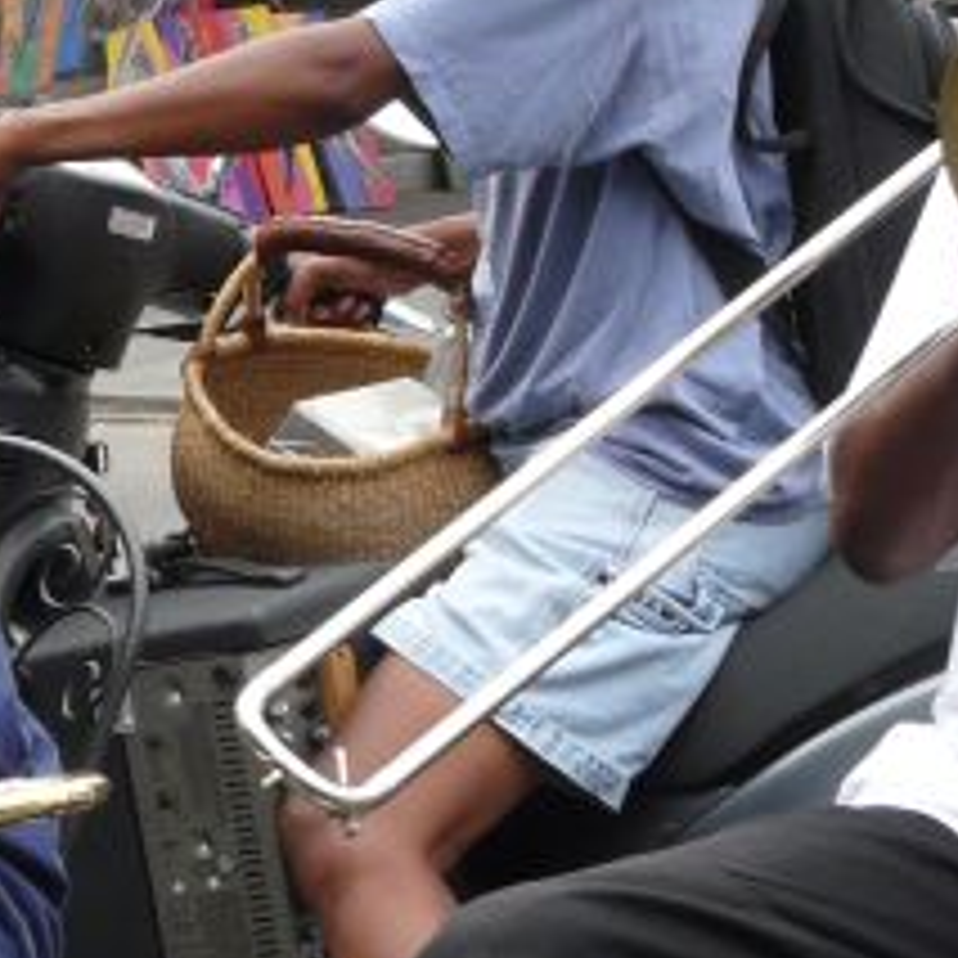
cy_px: 436
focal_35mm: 222
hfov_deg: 7.9
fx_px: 6951
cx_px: 36
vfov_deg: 7.9
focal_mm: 11.1
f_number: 4
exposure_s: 1/200
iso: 125
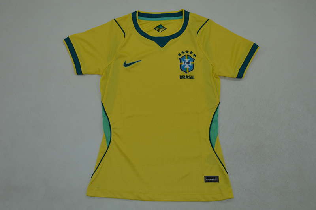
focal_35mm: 36
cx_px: 158
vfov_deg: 36.8
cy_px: 105
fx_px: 316
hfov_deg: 53.2
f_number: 14
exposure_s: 1/200
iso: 400
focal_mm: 24
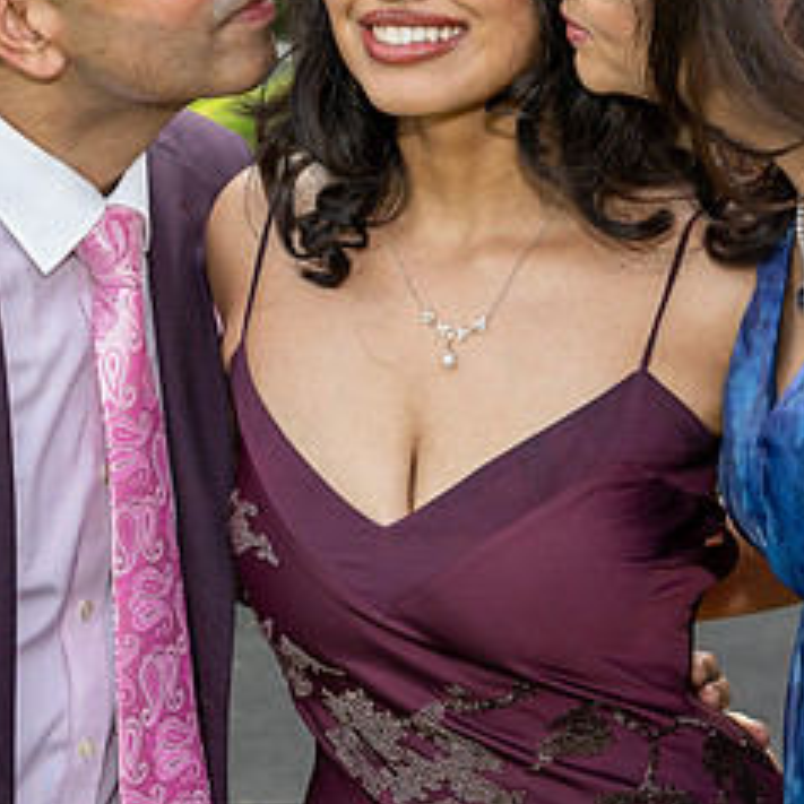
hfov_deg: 13.7
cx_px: 489
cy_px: 233
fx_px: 3337
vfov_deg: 13.7
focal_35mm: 127
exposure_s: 1/250
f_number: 8
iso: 1100
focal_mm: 54
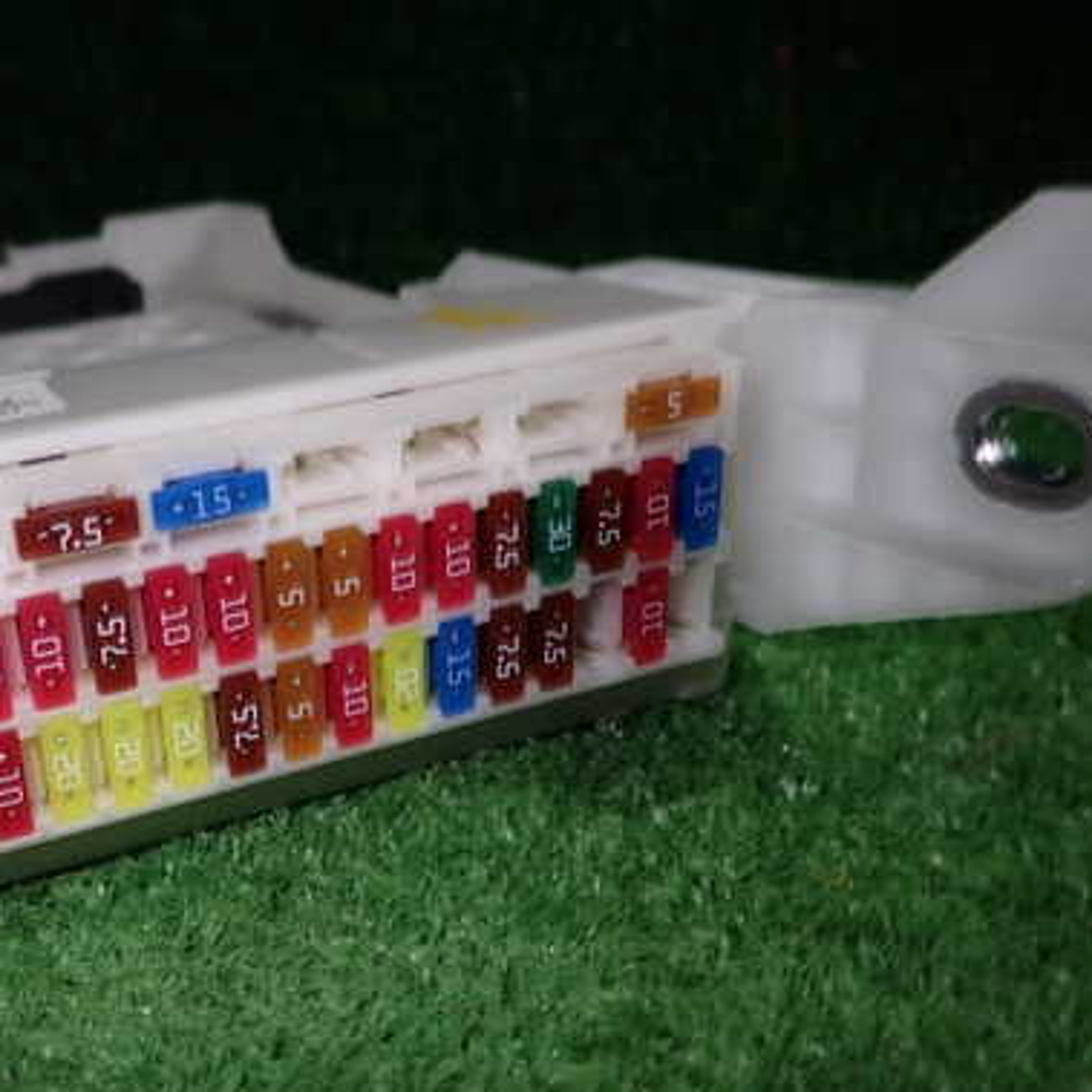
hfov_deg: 45.2
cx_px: 242
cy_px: 602
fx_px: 1249
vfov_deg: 47.1
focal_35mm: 35
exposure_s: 1/30
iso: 125
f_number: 5.6
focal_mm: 4.5
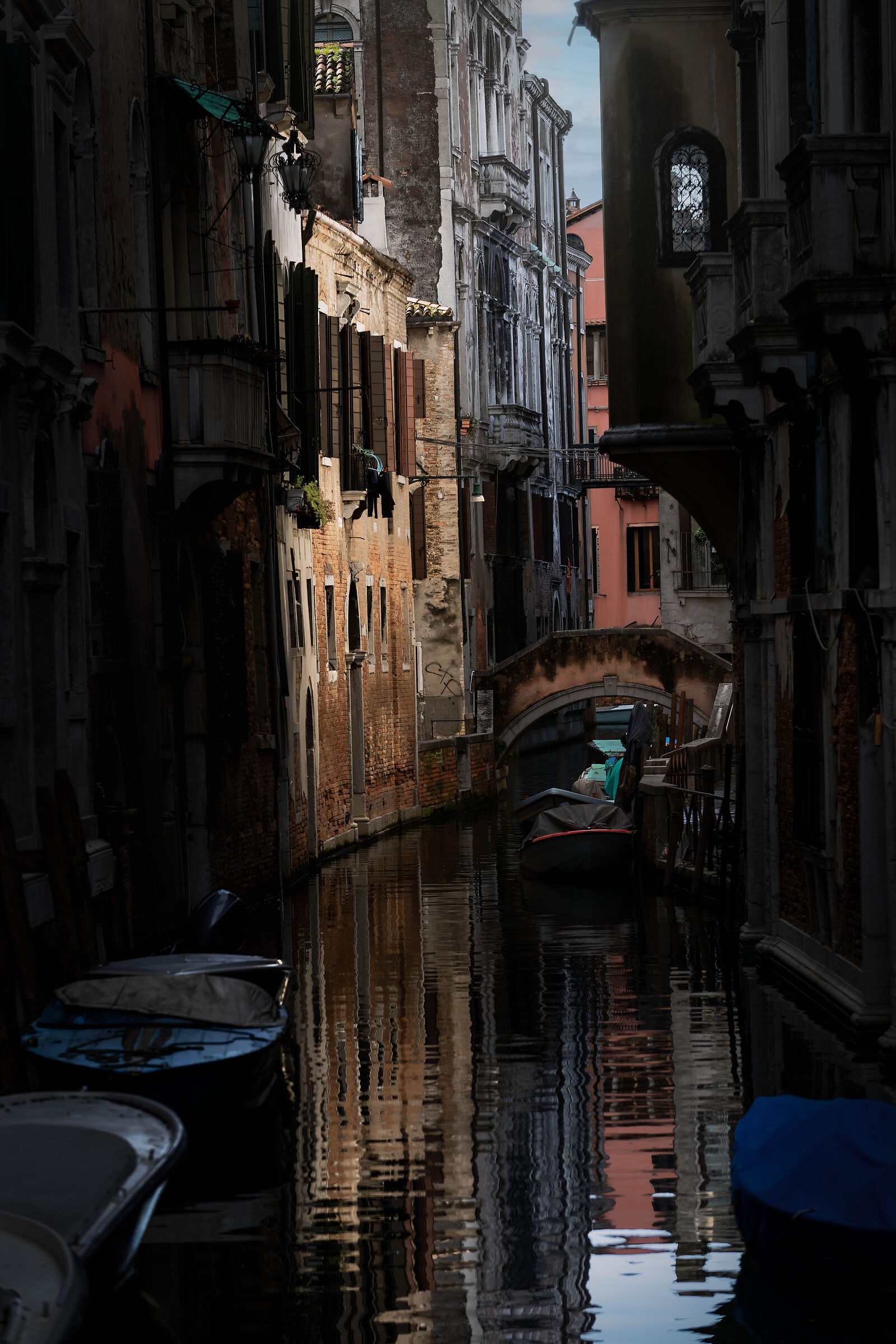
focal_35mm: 140
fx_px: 5226
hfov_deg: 9.8
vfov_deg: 14.7
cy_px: 672
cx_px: 448
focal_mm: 140
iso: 450
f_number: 8
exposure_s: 1/200
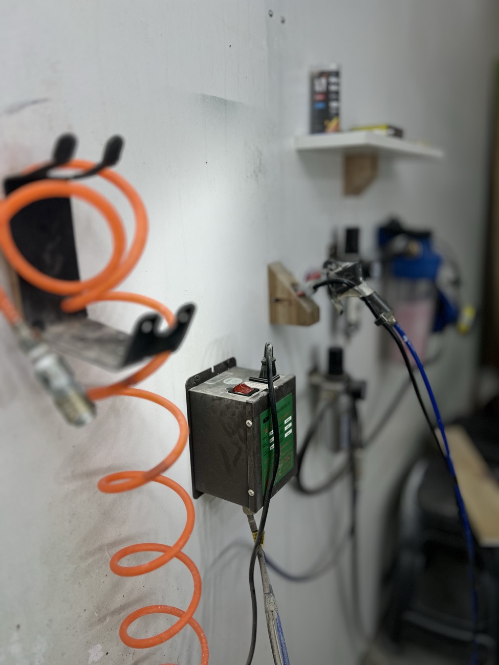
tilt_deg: -14.4
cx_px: 250
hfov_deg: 53.1
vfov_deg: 67.3
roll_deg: +2.5
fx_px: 500
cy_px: 332
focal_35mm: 26
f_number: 1.5
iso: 40
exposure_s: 1/220
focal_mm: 5.7
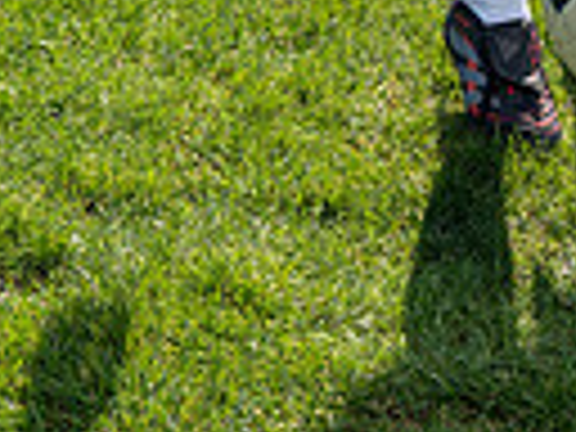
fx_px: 2030
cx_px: 630
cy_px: -576
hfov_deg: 15.7
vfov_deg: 10.6
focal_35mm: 122
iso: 100
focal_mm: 36
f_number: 9
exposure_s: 1/200
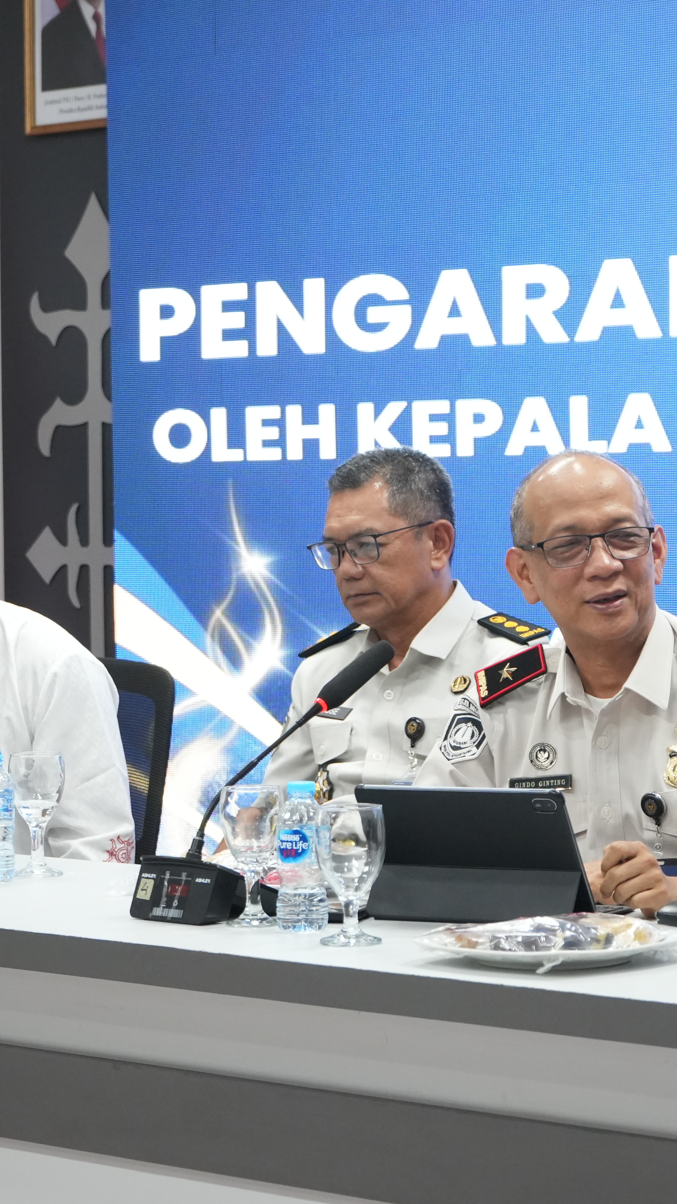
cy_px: 566
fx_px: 3734
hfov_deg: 10.3
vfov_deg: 18.3
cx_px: 555
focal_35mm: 117
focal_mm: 70
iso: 4000
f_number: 6.3
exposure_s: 1/100
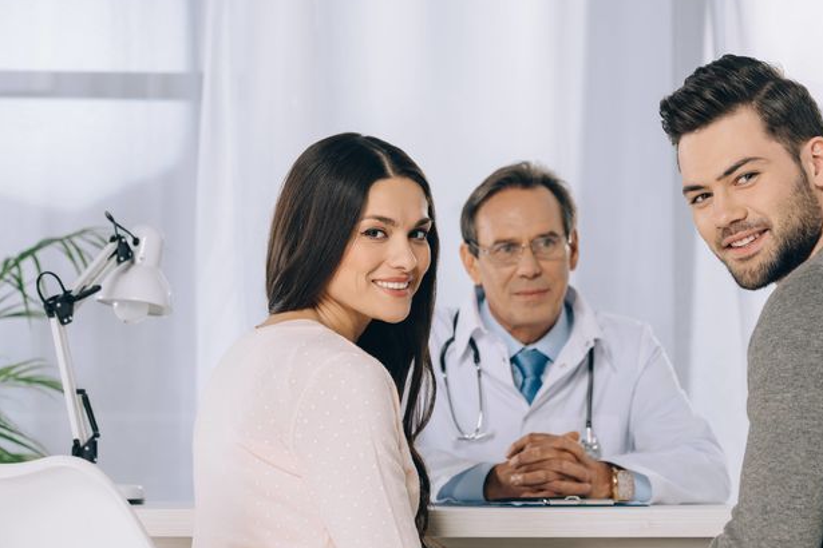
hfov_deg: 17.5
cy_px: 317
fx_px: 2675
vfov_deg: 11.7
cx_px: 521
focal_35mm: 117
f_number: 5
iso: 125
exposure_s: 1/160
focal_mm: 85
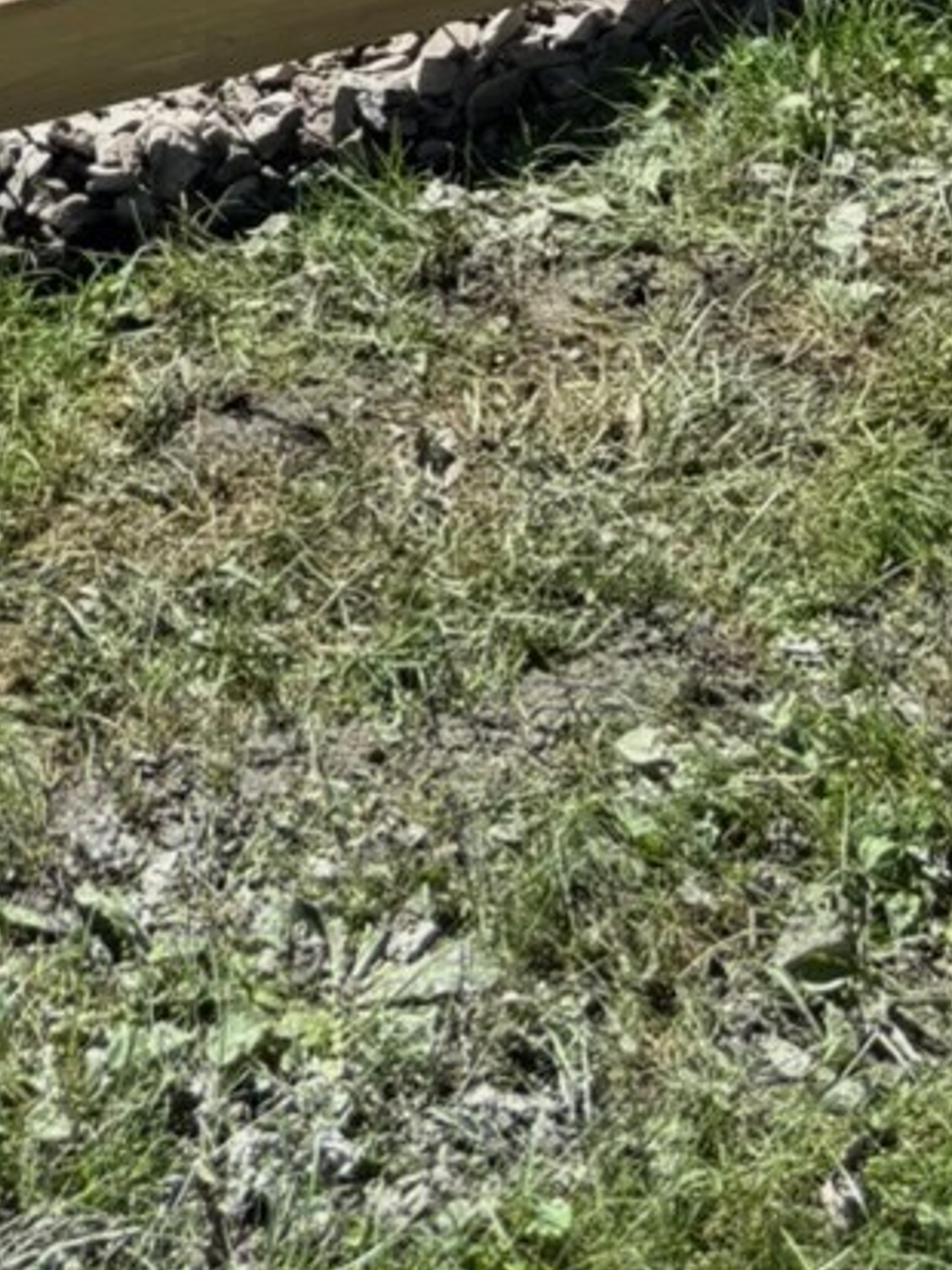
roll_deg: -1.6
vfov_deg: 12.7
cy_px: -1541
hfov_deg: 11.4
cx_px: -15
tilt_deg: -19.7
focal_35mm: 129
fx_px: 4728
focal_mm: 5.96
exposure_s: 1/1949
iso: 50
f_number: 1.6
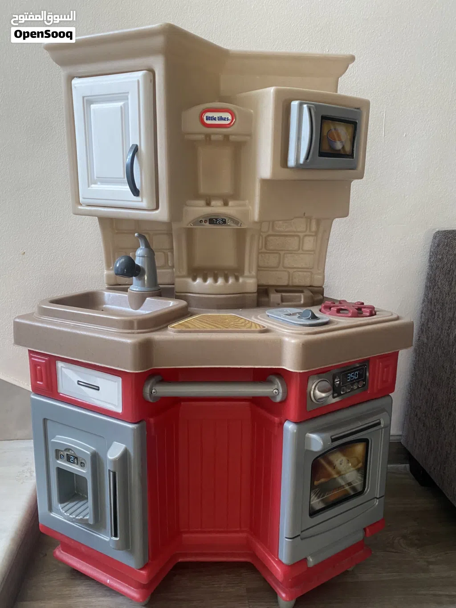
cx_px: 228
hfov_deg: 53.1
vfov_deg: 67.3
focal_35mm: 26
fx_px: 457
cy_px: 304
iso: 250
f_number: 1.8
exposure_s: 1/50
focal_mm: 4.25
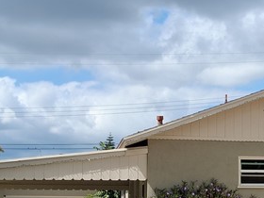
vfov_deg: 15.3
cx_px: 240
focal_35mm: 95
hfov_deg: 20.2
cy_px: 194
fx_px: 725
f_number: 1.8
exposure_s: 1/693
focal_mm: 3.98
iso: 25
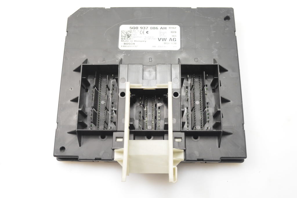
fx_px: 297
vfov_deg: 36.8
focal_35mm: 36
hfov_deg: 53.1
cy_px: 99
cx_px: 148
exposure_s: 1/160
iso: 2500
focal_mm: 24
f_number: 6.3
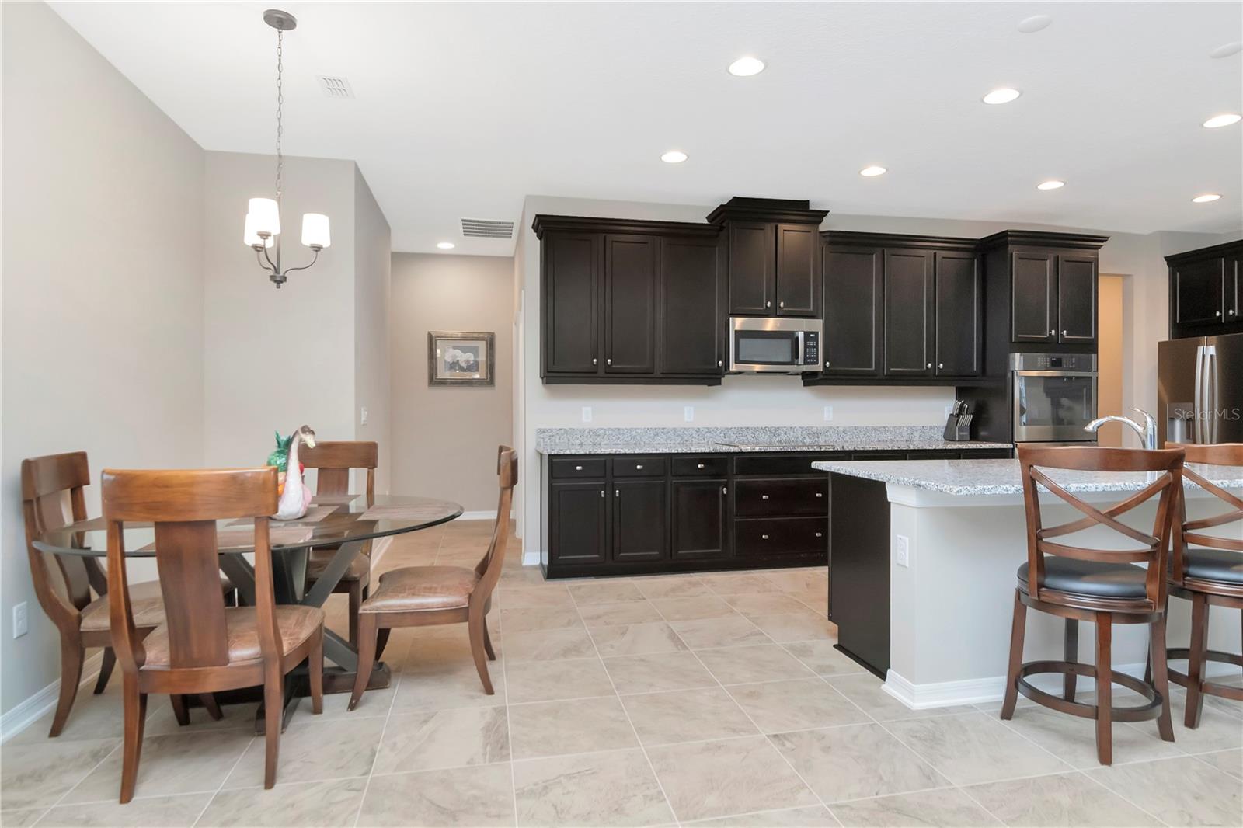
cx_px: 622
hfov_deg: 85.4
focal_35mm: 20
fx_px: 673
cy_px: 414
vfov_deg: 63.2
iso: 1000
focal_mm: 13
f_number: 8
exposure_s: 1/40
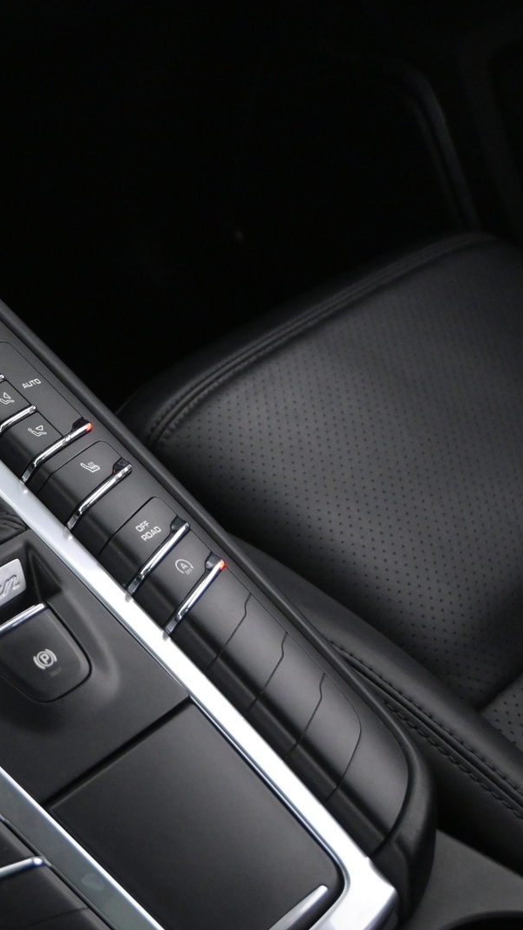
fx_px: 1529
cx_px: -119
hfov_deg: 18.3
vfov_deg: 33.8
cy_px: 467
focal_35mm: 62
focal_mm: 26
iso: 3200
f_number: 4.5
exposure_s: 1/40
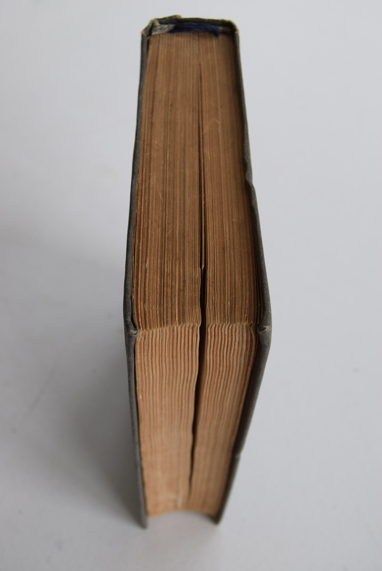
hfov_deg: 26.5
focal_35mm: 51
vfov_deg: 38.9
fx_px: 810
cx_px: 191
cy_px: 286
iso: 400
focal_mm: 34
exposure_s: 1/125
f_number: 8
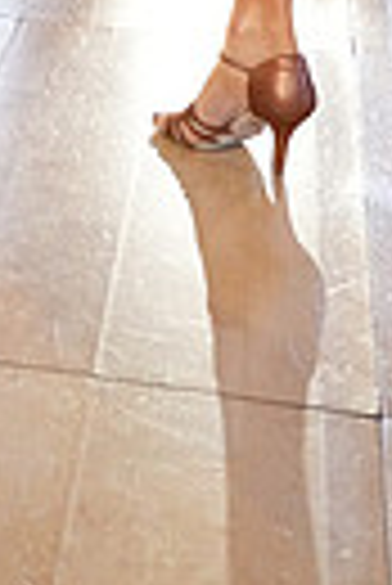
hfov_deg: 9.8
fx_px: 2183
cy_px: -612
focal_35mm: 134
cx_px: -273
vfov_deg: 13.1
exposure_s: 1/200
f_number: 7.1
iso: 5000
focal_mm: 30
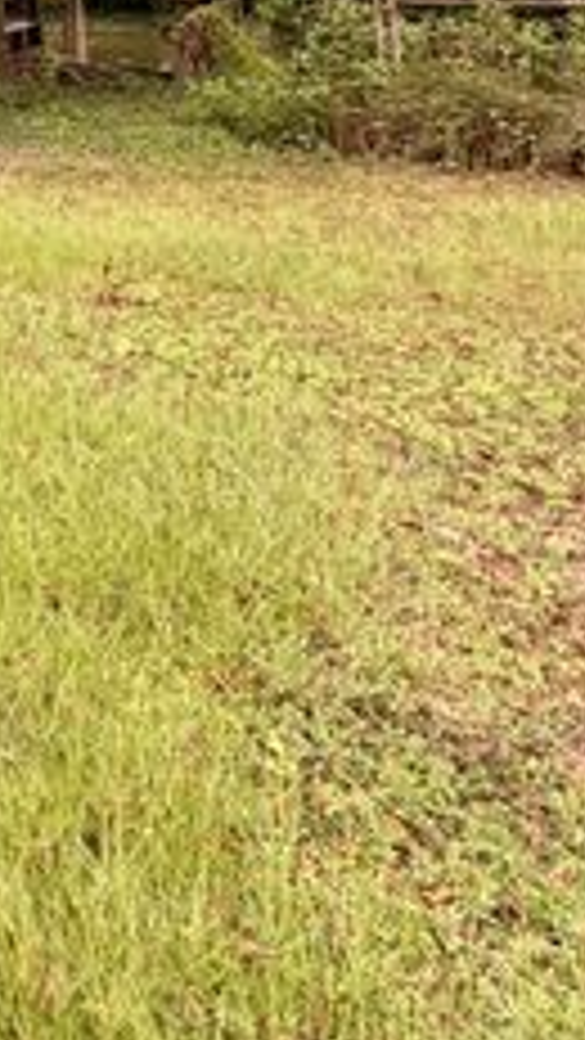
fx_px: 1213
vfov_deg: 37.4
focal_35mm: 44
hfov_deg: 21.6
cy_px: -151
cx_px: -346
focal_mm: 2.22
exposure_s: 1/121
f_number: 2.2
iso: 50
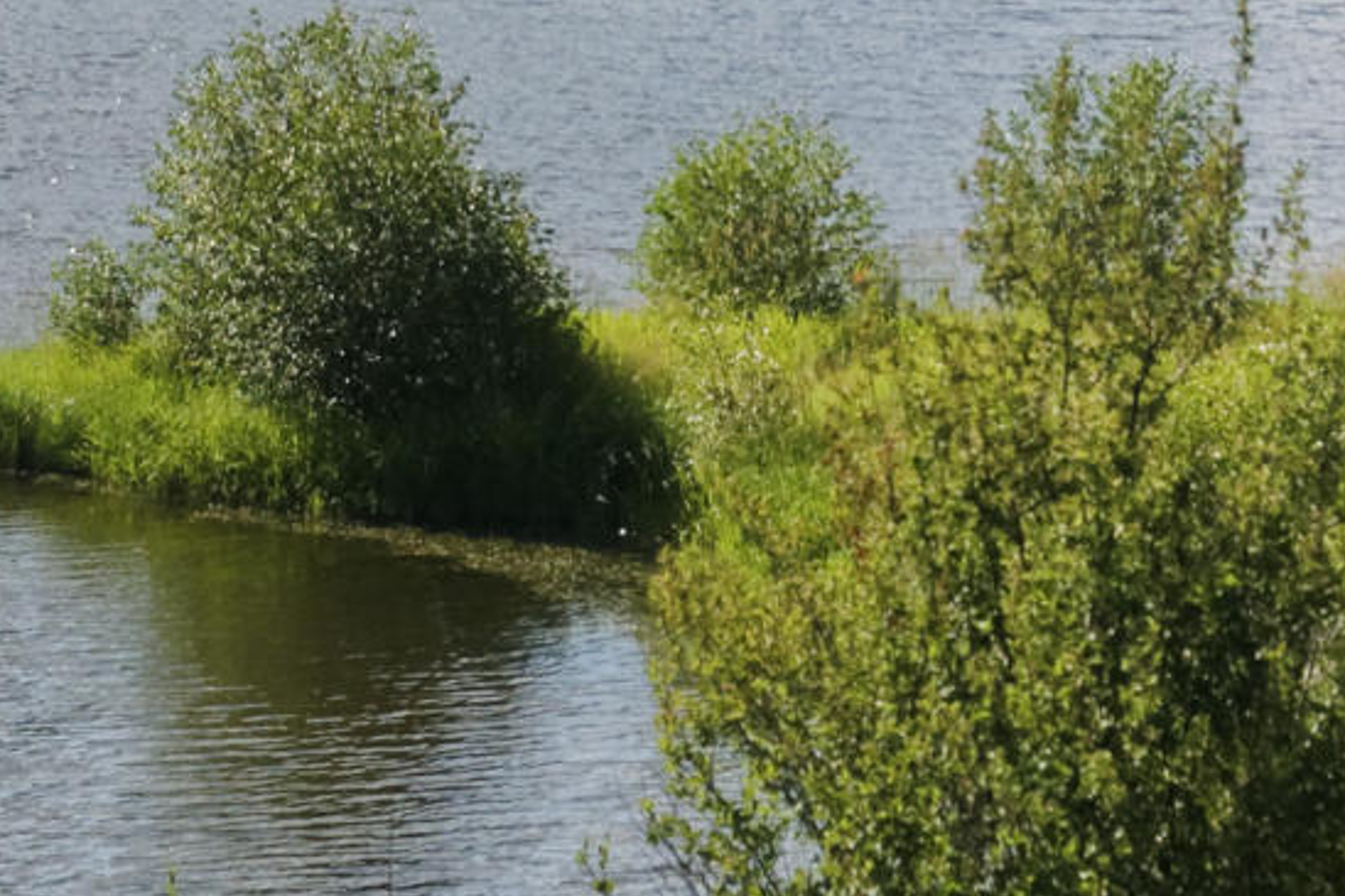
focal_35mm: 263
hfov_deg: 7.8
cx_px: 1220
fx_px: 9822
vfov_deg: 5.1
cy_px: -889
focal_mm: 48
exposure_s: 1/1000
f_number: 8
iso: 500
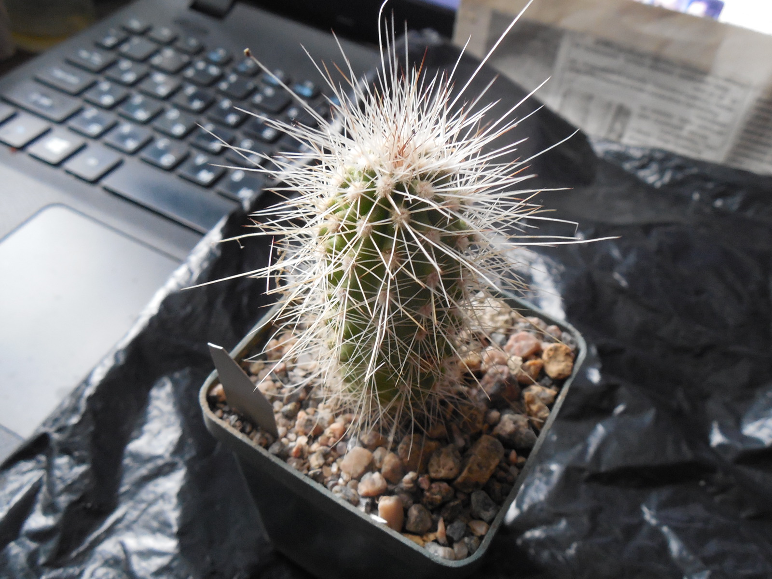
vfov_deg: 45.4
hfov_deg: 58.4
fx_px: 691
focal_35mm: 31
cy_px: 290
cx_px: 386
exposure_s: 1/15
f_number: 3.6
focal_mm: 5.6
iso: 400
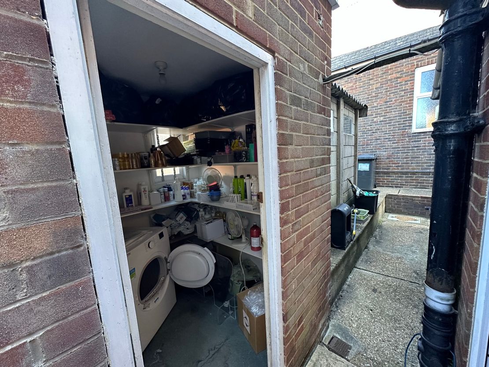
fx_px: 198
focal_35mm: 14
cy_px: 184
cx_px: 244
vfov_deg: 85.7
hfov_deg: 102.1
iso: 320
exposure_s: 1/100
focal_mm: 2.22
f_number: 2.2
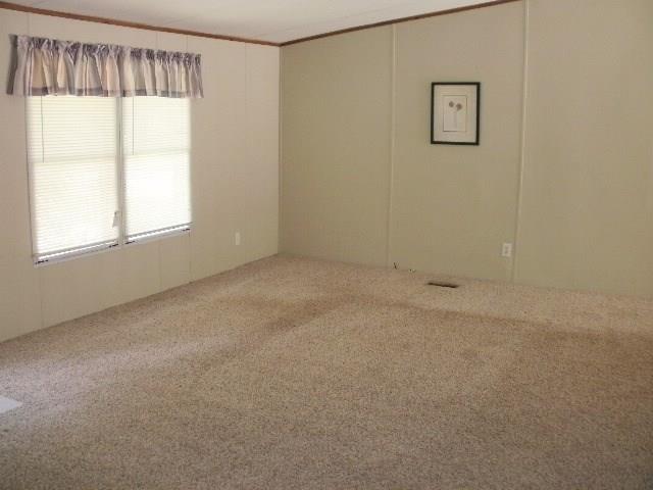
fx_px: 679
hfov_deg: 51.4
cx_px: 326
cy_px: 245
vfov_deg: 39.7
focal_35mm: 36
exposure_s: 1/30
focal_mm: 6.3
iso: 125
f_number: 3.5
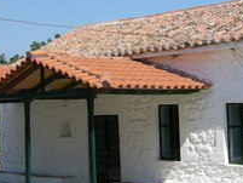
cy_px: 45
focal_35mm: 86
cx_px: 163
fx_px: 604
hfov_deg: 22.6
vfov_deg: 17.1
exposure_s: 1/230
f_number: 6.1
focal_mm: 7.5
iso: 64
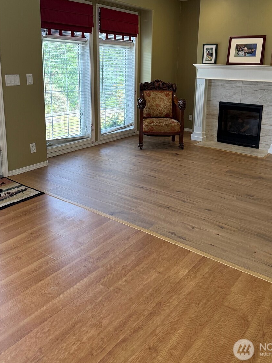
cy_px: 130
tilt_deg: -11.4
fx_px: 325
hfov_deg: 45.3
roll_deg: -1.9
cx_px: 157
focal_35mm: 31
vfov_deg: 57.4
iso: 200
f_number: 1.78
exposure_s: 1/167
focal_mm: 6.76
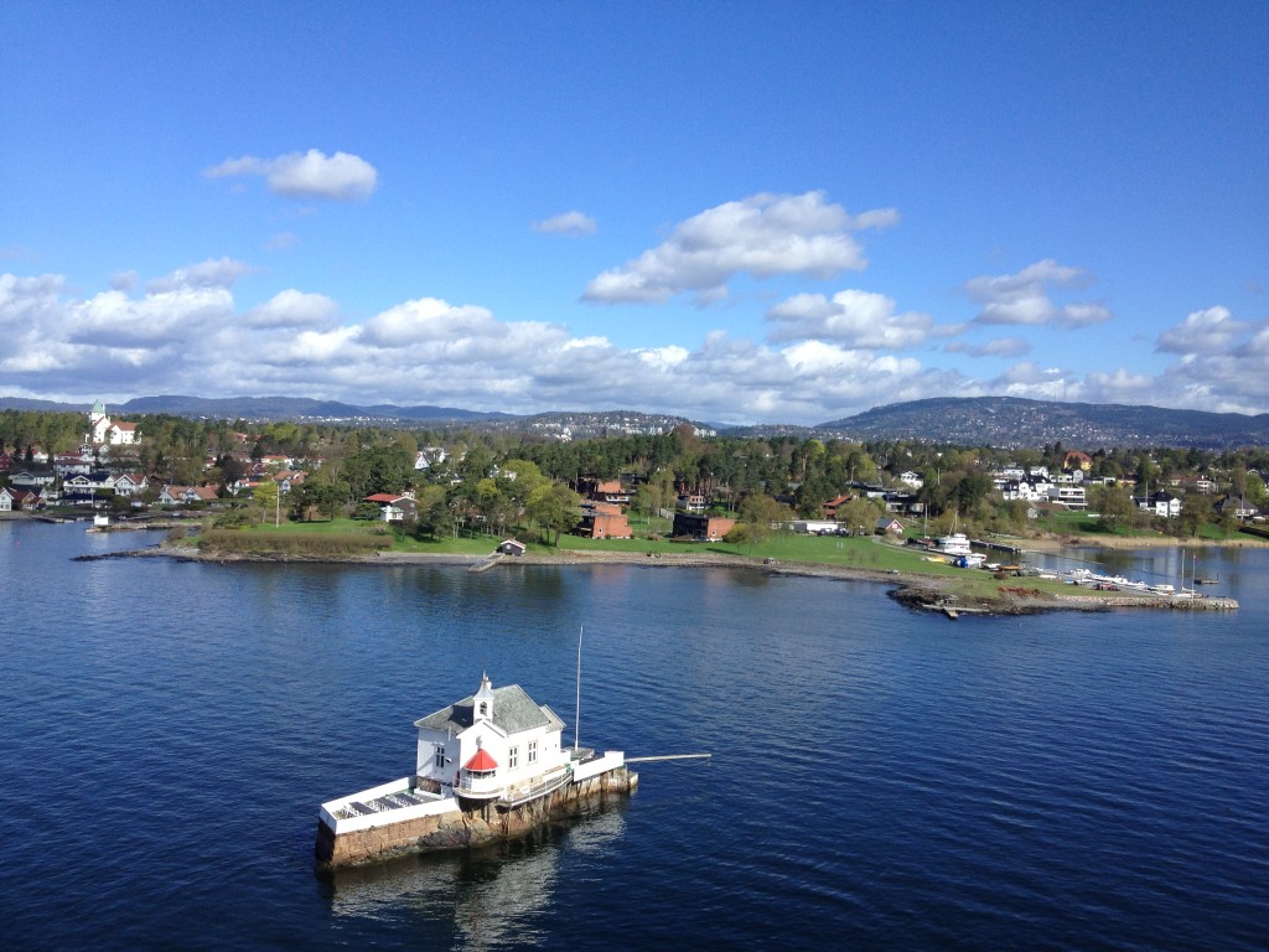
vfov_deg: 40.7
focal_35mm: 35
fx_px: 1283
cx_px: 634
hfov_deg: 52.6
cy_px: 476
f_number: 2.4
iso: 50
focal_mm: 4.28
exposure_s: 1/438
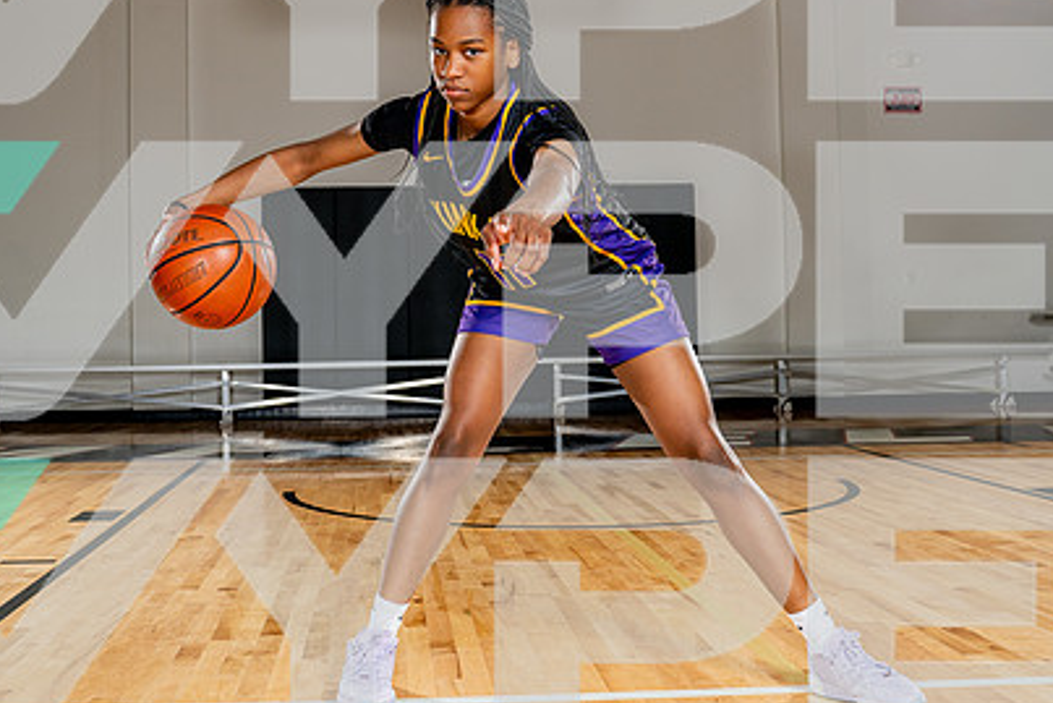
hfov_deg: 42.6
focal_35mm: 46
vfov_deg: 29.2
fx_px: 1346
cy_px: 281
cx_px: 452
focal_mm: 32
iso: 200
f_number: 5.6
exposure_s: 1/250
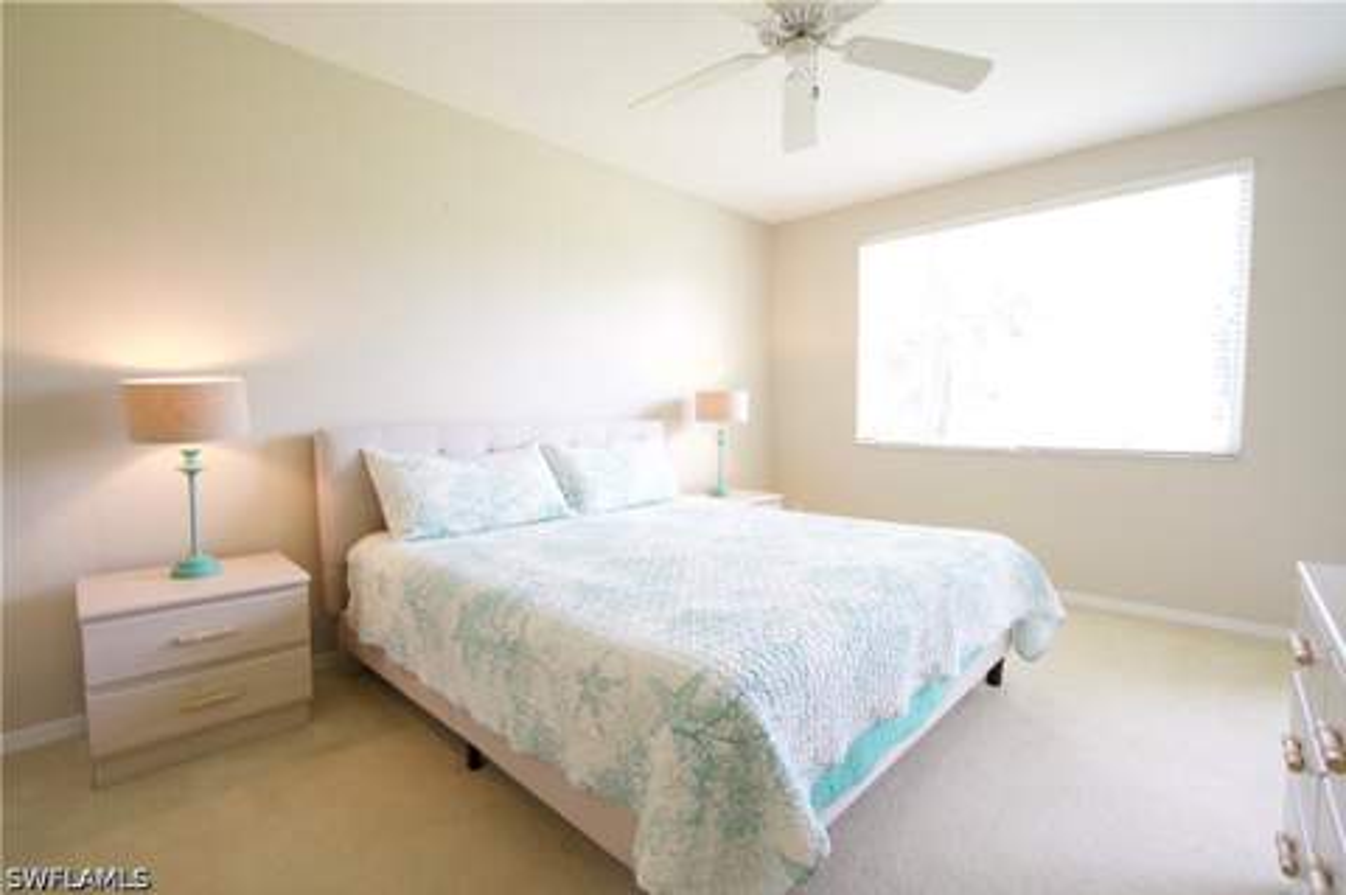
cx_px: 673
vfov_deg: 73.6
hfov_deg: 96.8
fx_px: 598
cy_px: 448
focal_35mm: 16
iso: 100
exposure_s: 1/1.6
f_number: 8
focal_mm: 16
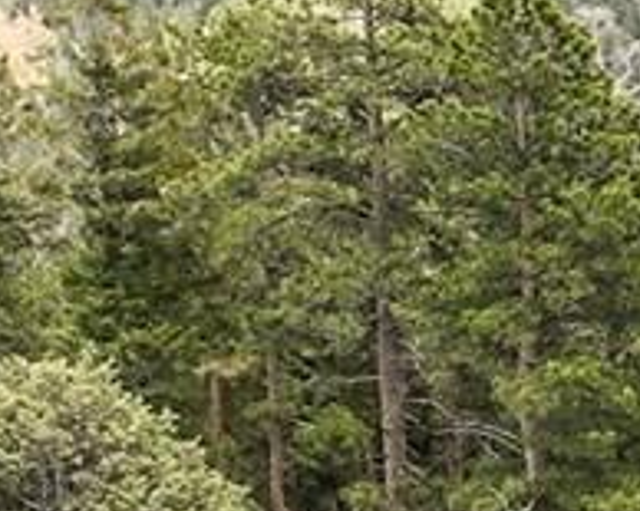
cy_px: 692
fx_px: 3654
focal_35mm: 193
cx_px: 1023
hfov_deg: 9.7
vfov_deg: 7.9
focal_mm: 12.29
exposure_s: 1/100
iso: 180
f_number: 2.8
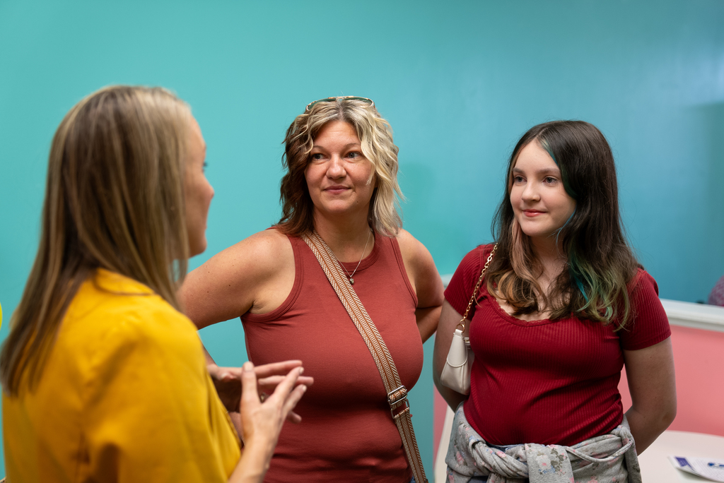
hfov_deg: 38.2
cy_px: 242
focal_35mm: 52
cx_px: 362
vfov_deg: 26.0
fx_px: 1046
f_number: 2.8
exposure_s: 1/125
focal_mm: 52
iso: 400
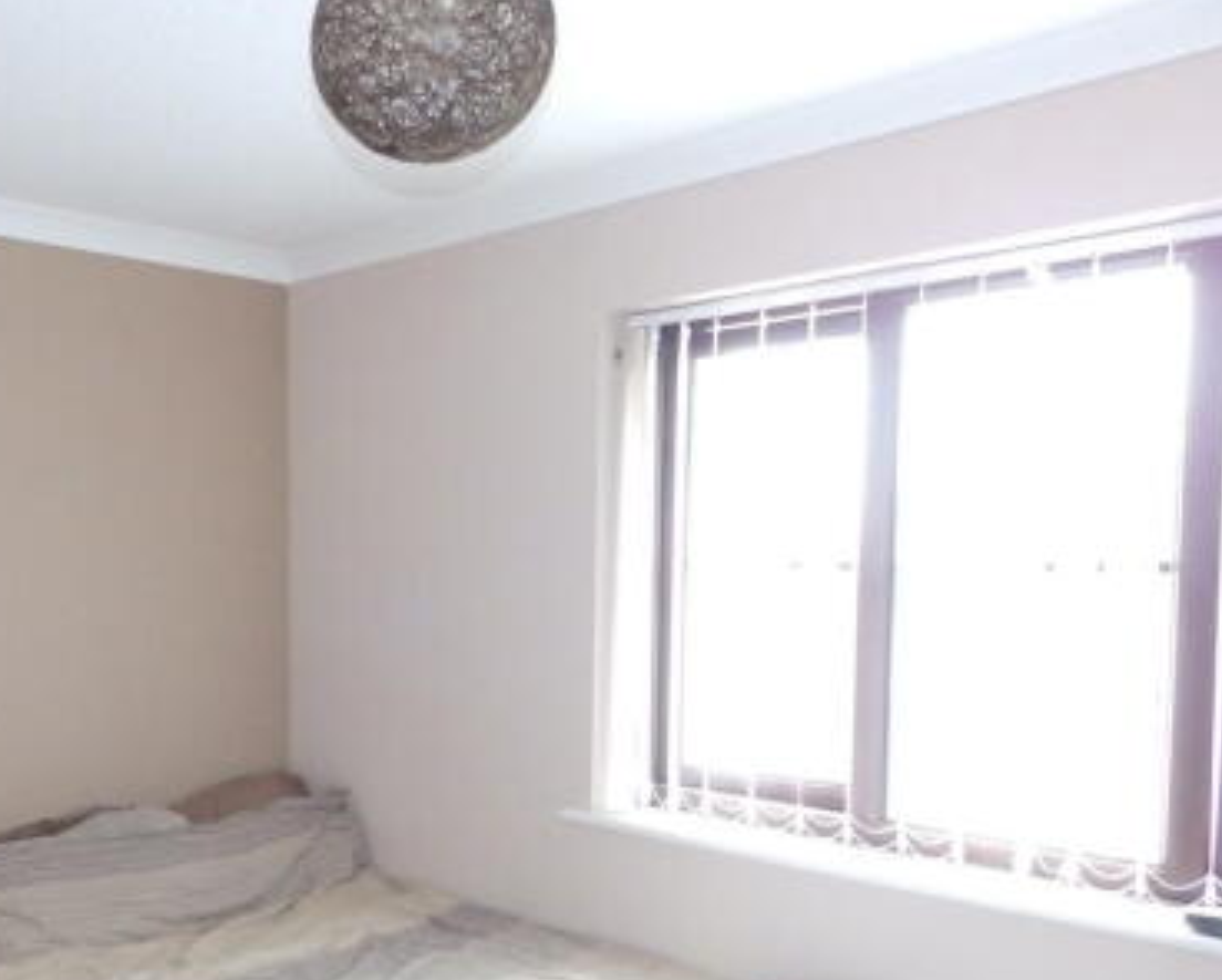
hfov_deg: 51.0
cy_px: 633
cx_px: 337
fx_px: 1231
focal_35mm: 34
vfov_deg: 43.0
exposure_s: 1/30
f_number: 3.4
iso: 640
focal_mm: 4
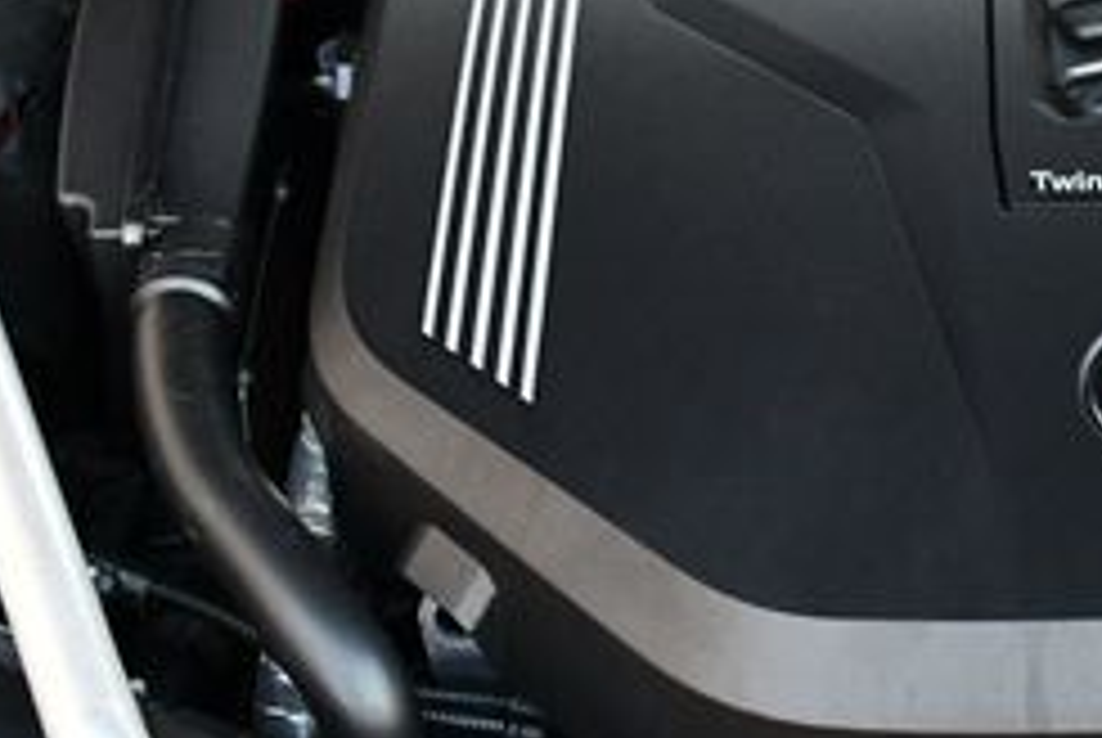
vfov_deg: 14.5
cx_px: 1030
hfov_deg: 21.1
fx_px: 2881
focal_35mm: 94
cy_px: 144
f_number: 3.5
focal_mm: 18
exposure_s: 1/200
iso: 800
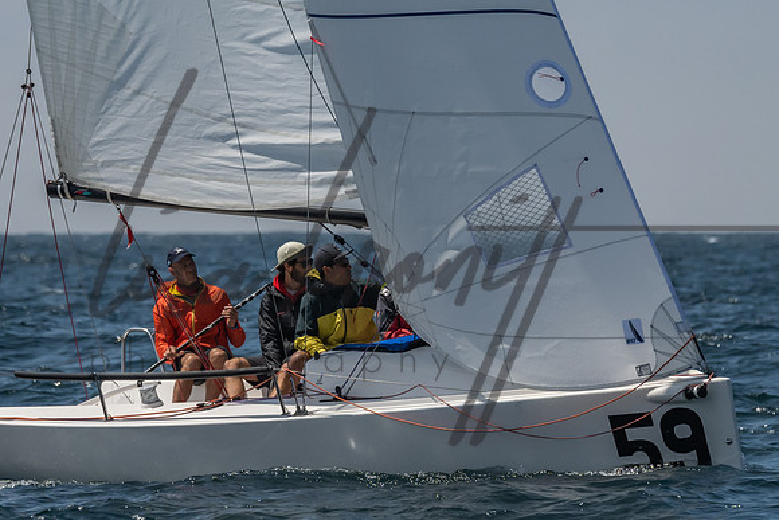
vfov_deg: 2.1
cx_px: 320
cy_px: 34
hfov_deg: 3.2
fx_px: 14059
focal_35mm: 650
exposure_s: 1/3200
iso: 400
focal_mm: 310
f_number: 6.3
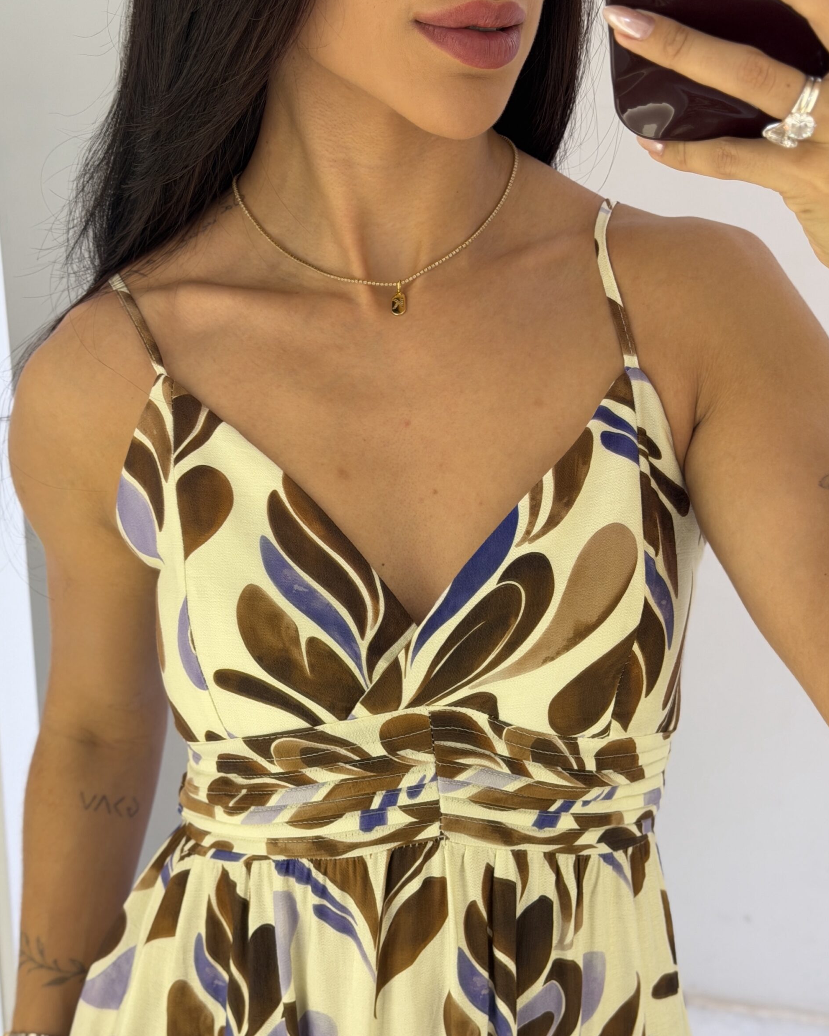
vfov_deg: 36.6
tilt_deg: -22.8
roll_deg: -0.8
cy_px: 547
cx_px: 408
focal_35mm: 51
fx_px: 1564
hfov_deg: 29.7
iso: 80
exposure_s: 1/60
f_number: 1.78
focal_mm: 6.76
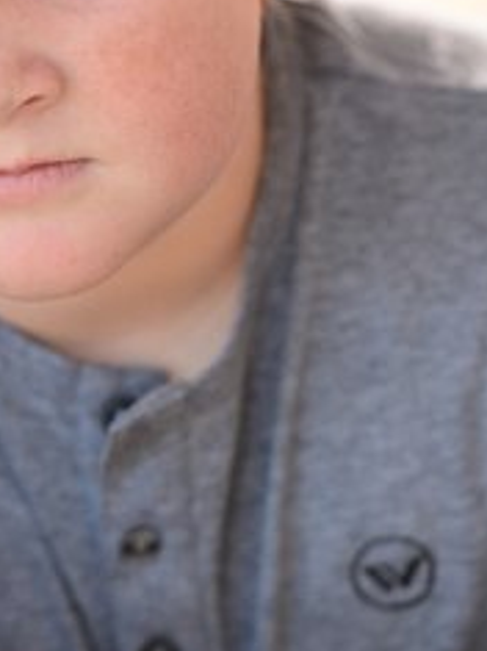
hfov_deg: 4.7
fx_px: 5914
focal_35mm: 315
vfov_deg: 6.3
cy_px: 89
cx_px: 123
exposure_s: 1/160
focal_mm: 160
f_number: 3.2
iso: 400
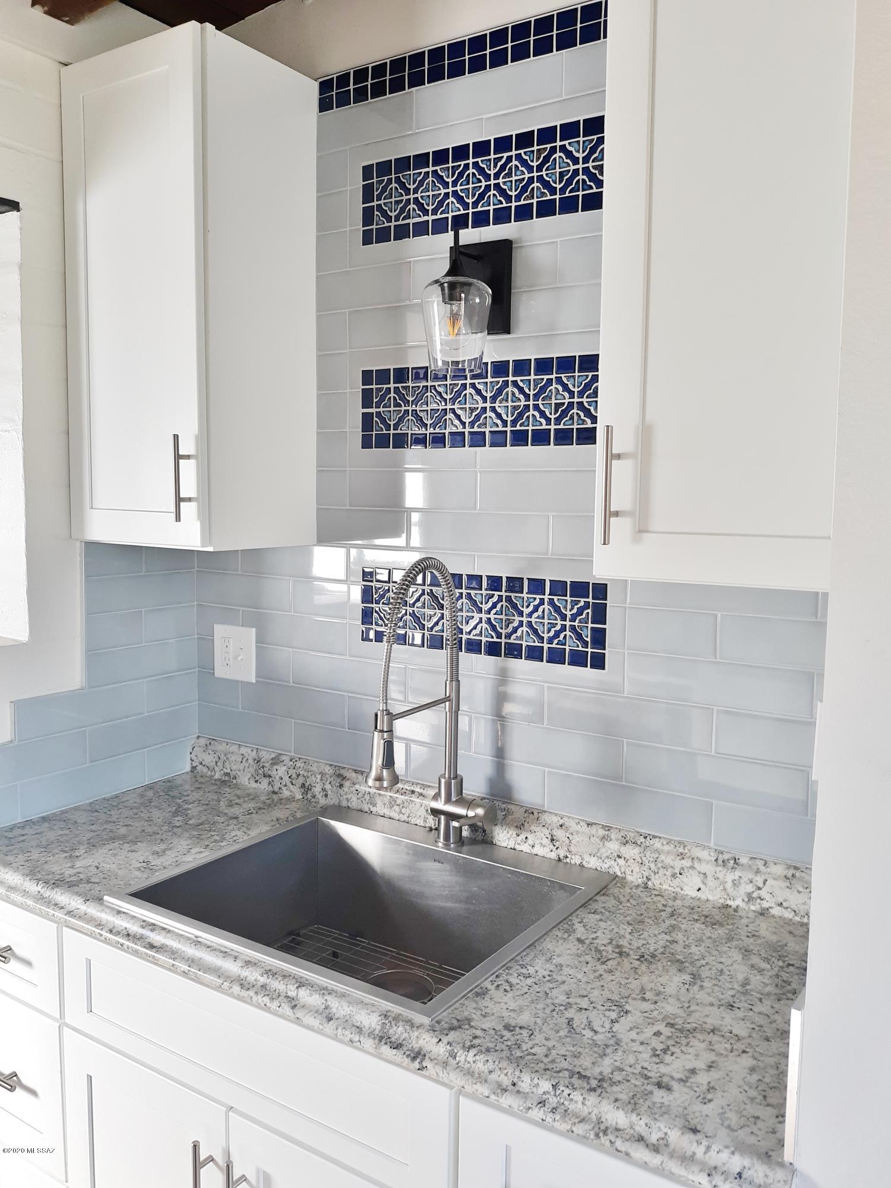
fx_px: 961
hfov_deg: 49.7
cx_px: 446
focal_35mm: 28
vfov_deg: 63.4
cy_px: 594
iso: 40
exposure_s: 1/50
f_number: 1.7
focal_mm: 3.7
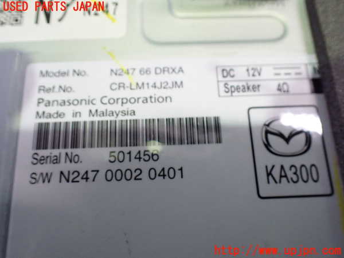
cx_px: 172
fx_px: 298
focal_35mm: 30
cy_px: 129
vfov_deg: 46.8
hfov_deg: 60.0
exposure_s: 1/60
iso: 800
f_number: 2.3
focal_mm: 5.4
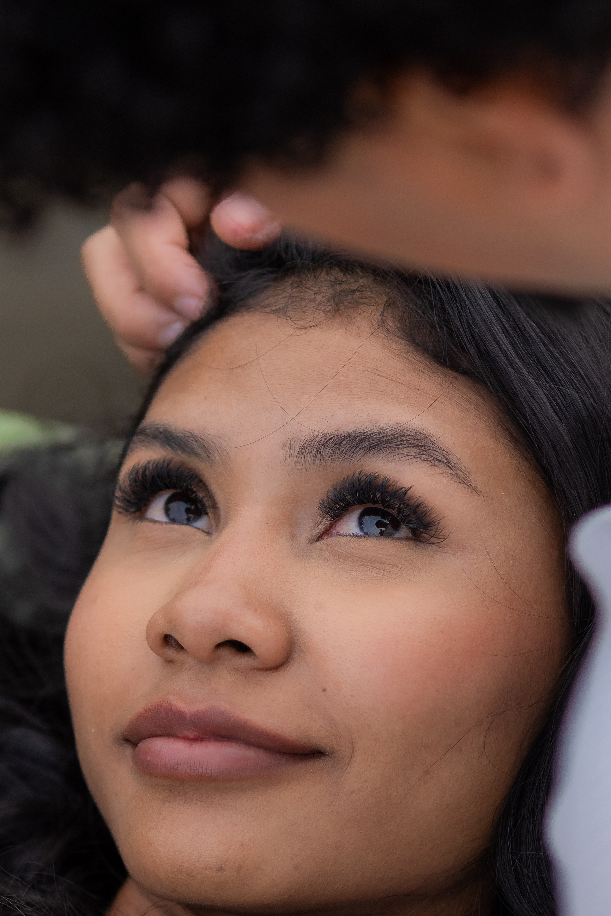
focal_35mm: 155
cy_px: 552
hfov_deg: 8.9
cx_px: 337
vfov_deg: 13.2
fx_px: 3946
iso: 800
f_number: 3.5
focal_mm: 85
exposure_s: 1/640
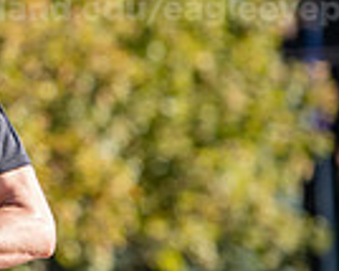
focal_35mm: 652
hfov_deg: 3.0
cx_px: -273
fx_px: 6537
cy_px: 62
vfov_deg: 2.4
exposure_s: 1/800
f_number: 3.5
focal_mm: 160
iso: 160
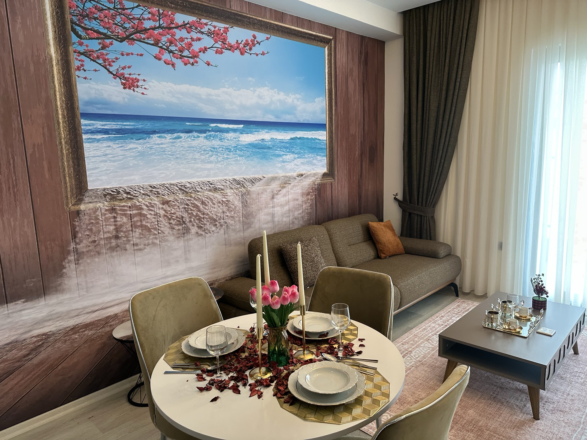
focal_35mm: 24
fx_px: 407
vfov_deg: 56.8
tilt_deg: -8.8
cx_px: 294
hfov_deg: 71.6
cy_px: 220
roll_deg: +1.9
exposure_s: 1/100
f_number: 1.78
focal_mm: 6.86
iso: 160
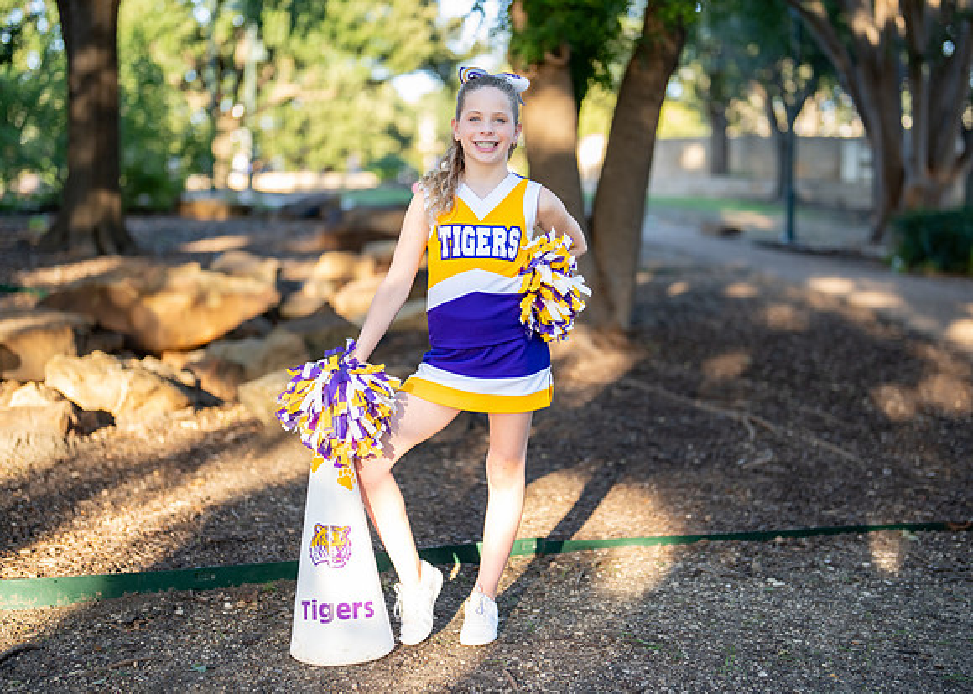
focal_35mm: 62
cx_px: 484
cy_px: 346
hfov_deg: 31.7
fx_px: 1716
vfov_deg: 22.9
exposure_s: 1/1000
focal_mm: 50
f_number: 1.2
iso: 250
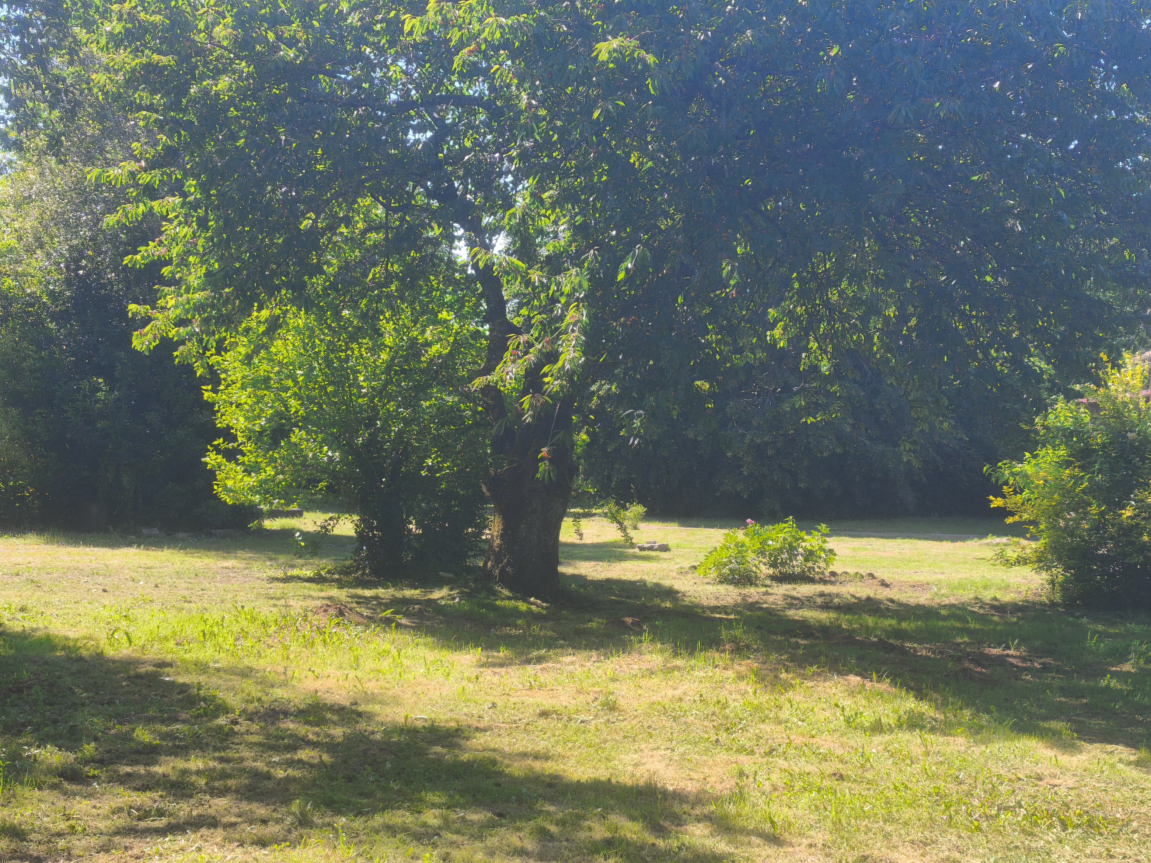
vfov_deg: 25.7
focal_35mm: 57
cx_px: 576
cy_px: 432
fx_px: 1895
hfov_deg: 33.8
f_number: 1.6
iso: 50
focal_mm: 6.57
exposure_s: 1/666
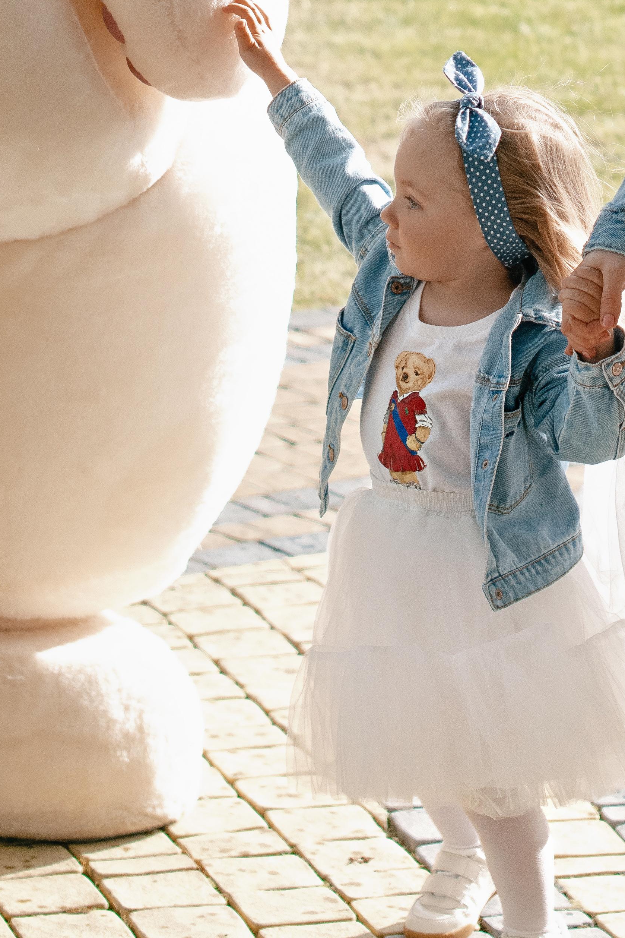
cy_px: -392
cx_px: 534
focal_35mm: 164
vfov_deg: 12.0
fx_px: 4270
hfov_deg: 8.3
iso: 200
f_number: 3.2
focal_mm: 50
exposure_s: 1/5000
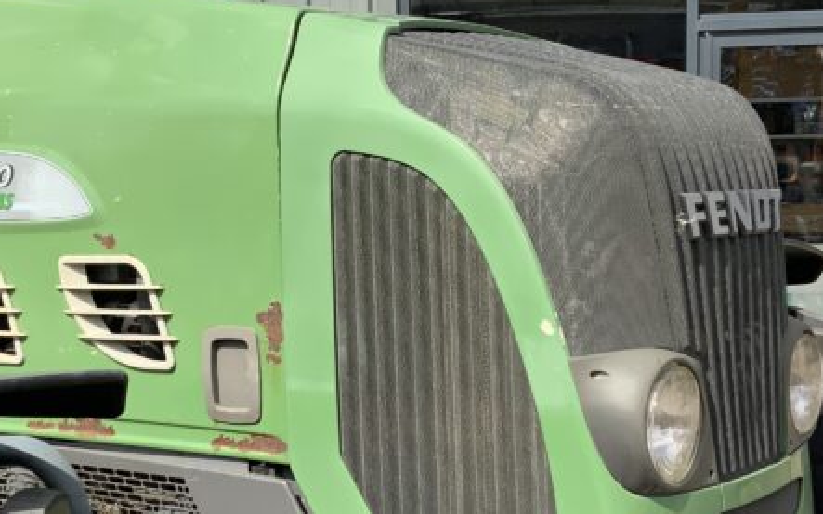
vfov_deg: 18.3
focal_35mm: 71
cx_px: 327
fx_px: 1593
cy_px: 308
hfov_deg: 28.9
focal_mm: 3
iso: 16
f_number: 1.8
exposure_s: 1/1342
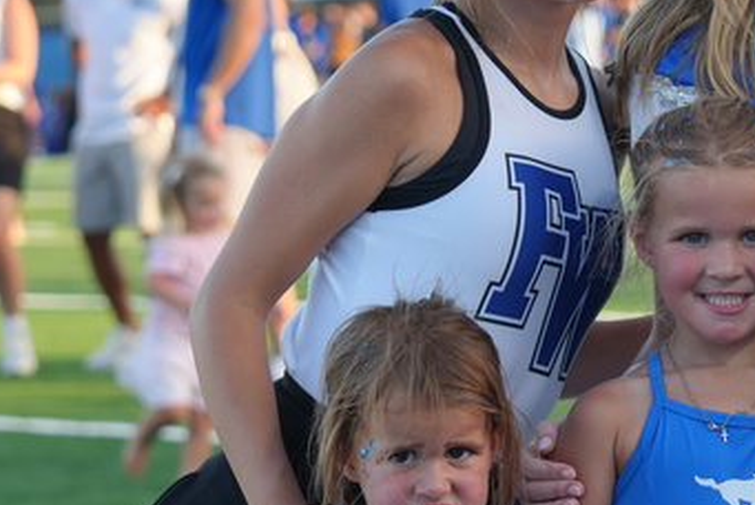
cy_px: 249
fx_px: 4408
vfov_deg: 6.6
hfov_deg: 9.7
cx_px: 709
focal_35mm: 210
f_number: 4
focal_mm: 70
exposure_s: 1/160
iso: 100
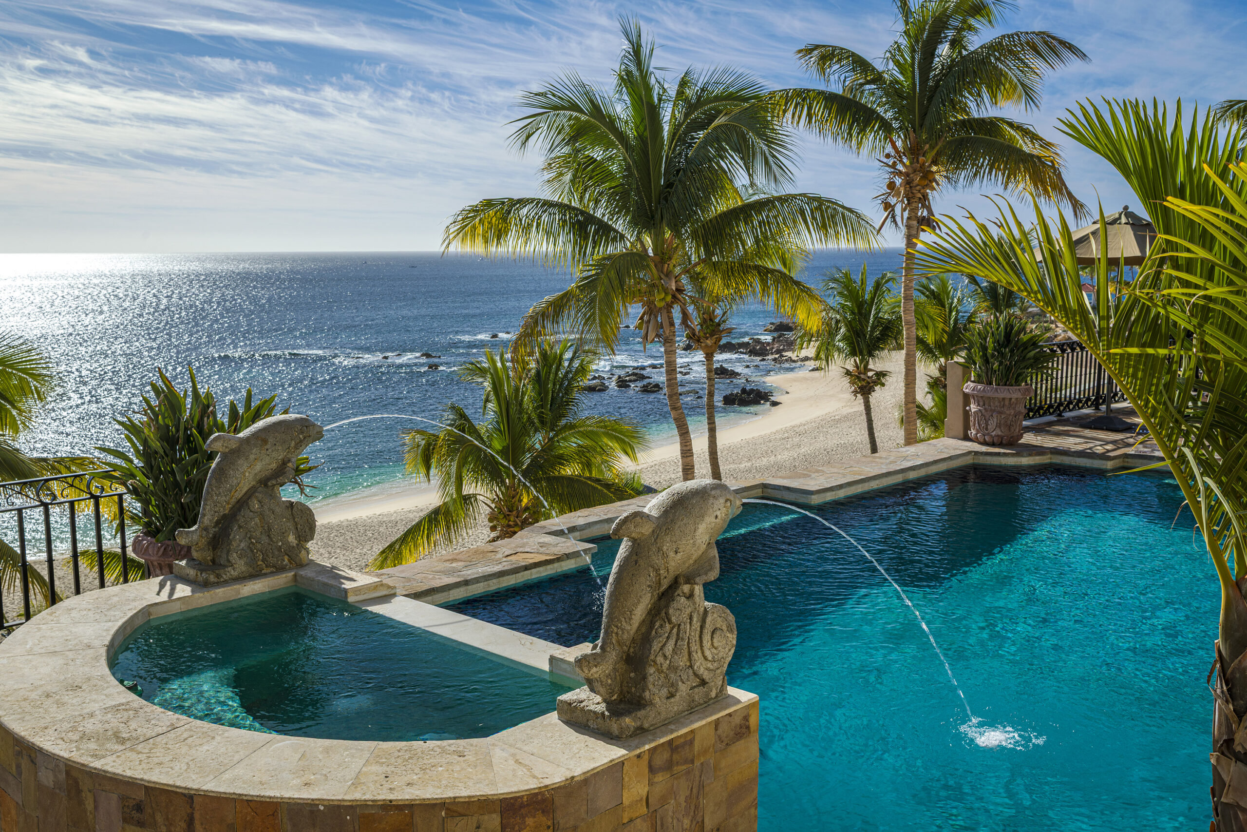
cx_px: 624
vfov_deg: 37.9
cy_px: 416
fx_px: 1212
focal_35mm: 35
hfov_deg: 54.4
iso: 200
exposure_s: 1/125
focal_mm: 35
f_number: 11
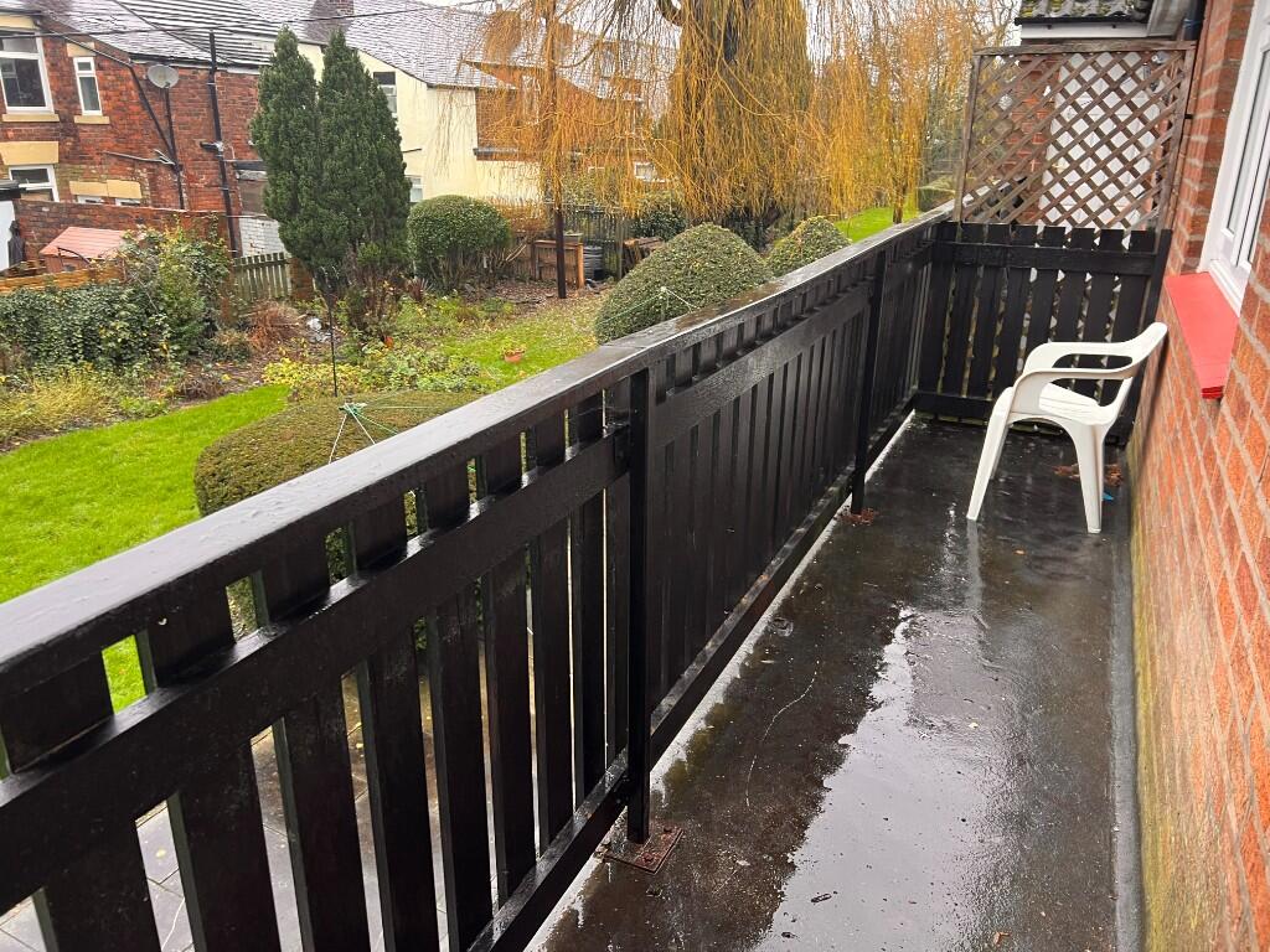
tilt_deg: -21.5
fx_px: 954
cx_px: 635
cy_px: 476
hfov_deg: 67.3
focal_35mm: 26
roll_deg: -0.6
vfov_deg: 53.1
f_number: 1.5
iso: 125
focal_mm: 5.7
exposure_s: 1/61
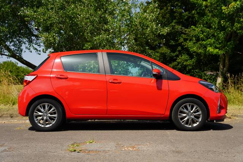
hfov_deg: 41.1
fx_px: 324
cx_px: 122
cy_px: 81
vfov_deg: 28.0
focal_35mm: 48
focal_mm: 48
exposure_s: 1/200
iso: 100
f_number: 5
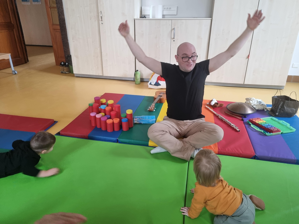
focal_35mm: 26
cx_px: 150
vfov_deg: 53.1
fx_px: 225
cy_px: 112
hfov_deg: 67.3
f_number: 1.8
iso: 400
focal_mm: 5.4
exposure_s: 1/50
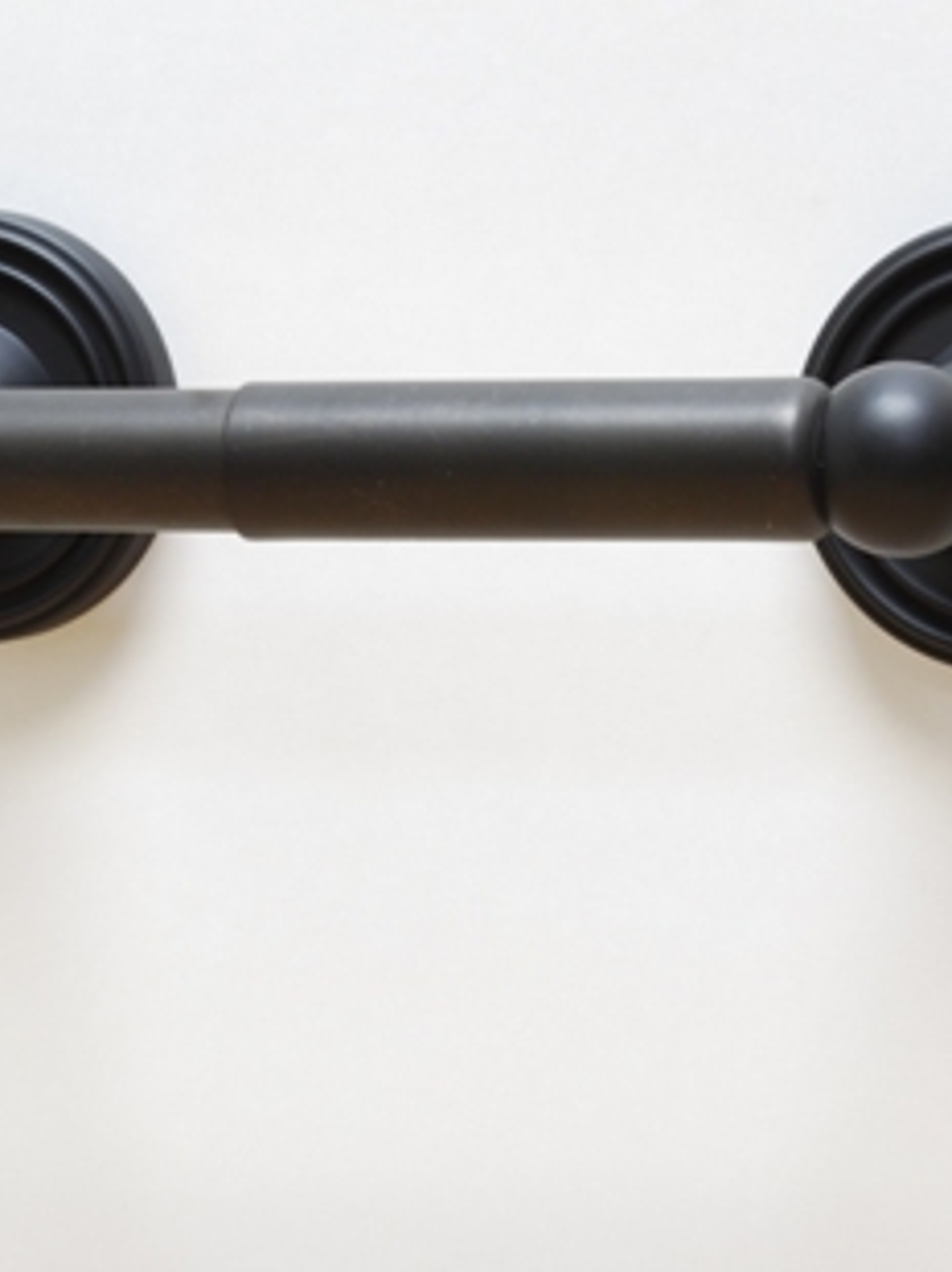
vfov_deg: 12.0
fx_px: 6022
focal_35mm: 164
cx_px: 579
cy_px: 419
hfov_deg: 9.0
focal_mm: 55
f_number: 18
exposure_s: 3
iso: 100
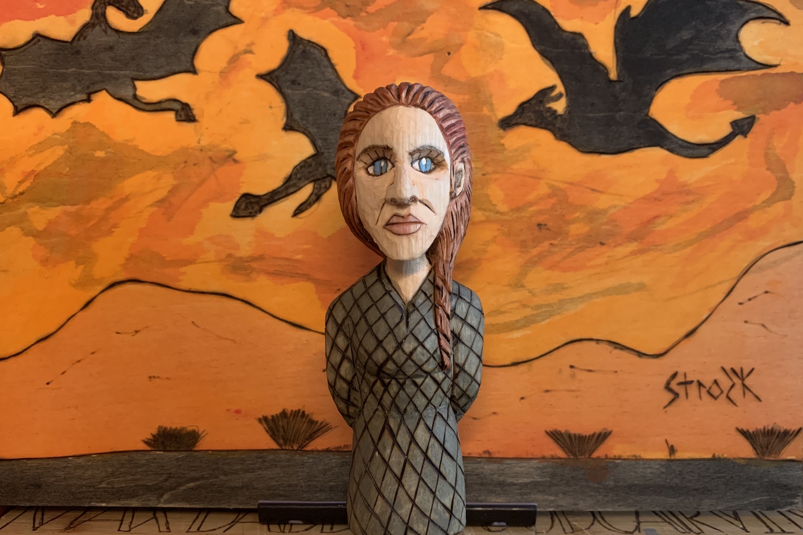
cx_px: 396
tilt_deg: -4.8
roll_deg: -1.3
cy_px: 290
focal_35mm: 28
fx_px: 625
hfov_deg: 65.5
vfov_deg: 46.4
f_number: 1.8
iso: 400
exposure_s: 1/37
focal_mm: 4.25
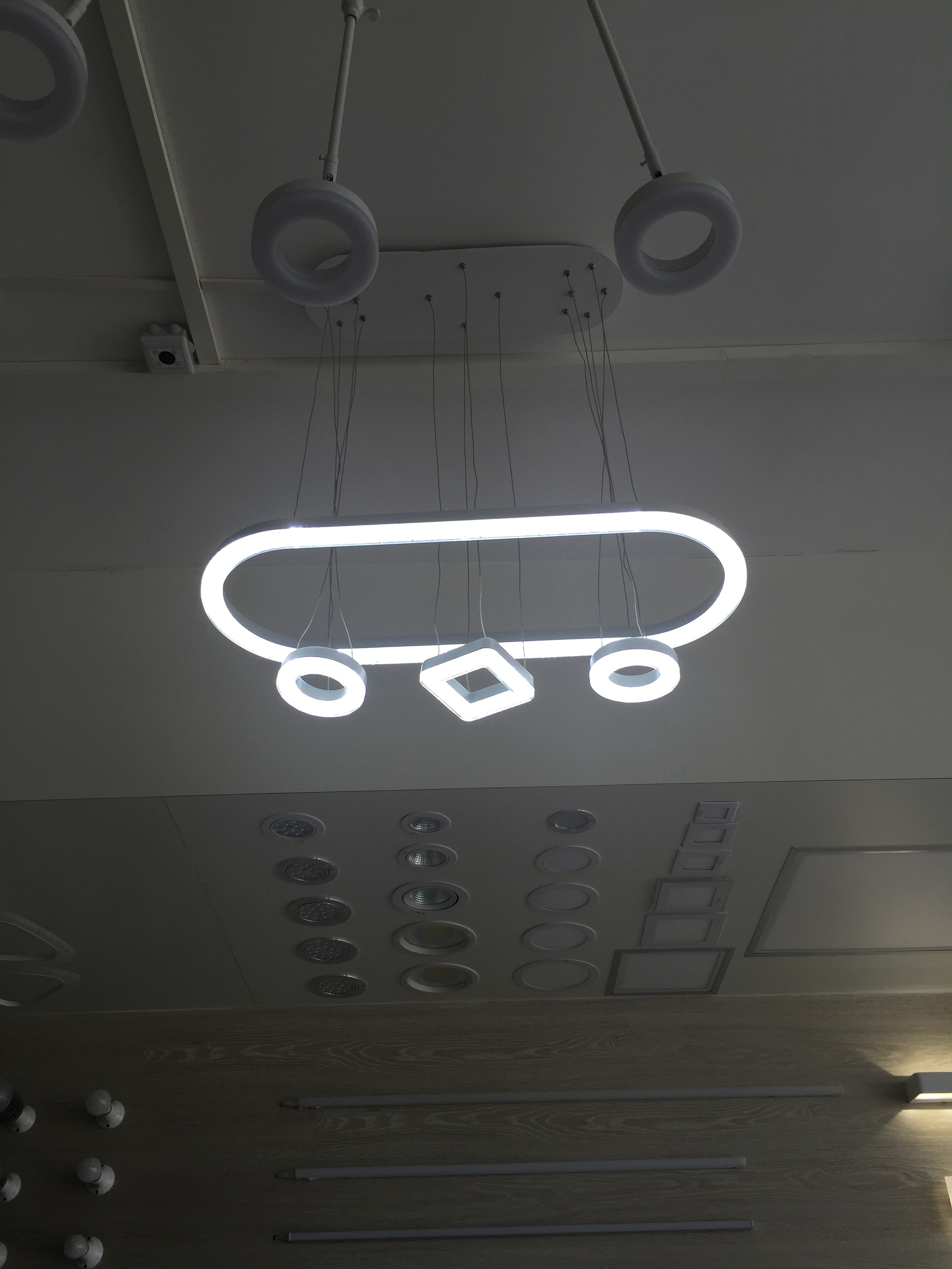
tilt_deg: +40.7
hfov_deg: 48.2
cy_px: 634
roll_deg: +0.2
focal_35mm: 29
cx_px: 476
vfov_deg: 61.7
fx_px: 1063
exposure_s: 1/264
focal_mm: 4.15
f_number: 2.2
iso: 32
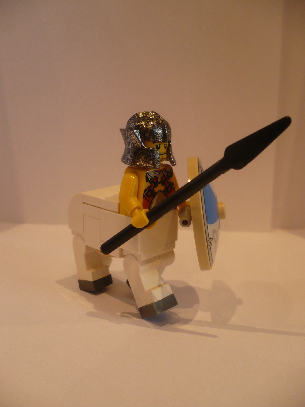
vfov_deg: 52.6
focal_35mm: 35
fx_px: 411
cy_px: 204
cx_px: 152
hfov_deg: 40.7
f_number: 2.8
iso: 200
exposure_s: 1/25
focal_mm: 5.8
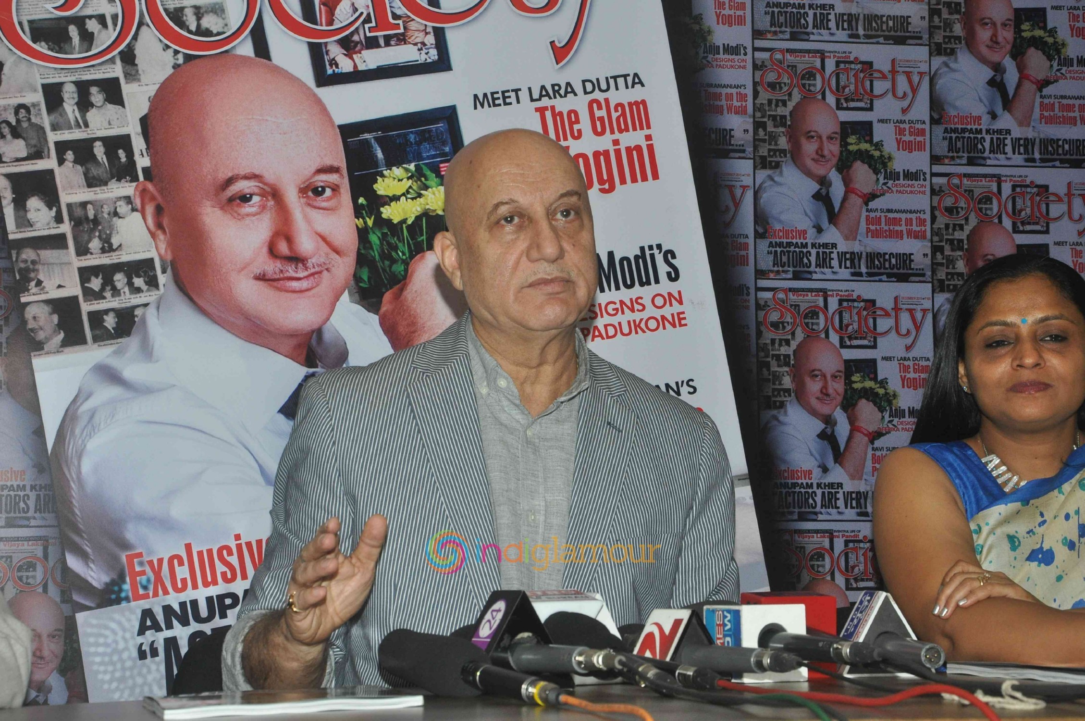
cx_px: 542
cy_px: 360
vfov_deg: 17.5
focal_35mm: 78
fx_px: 2348
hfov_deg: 26.0
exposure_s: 1/200
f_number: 10
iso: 800
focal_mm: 52
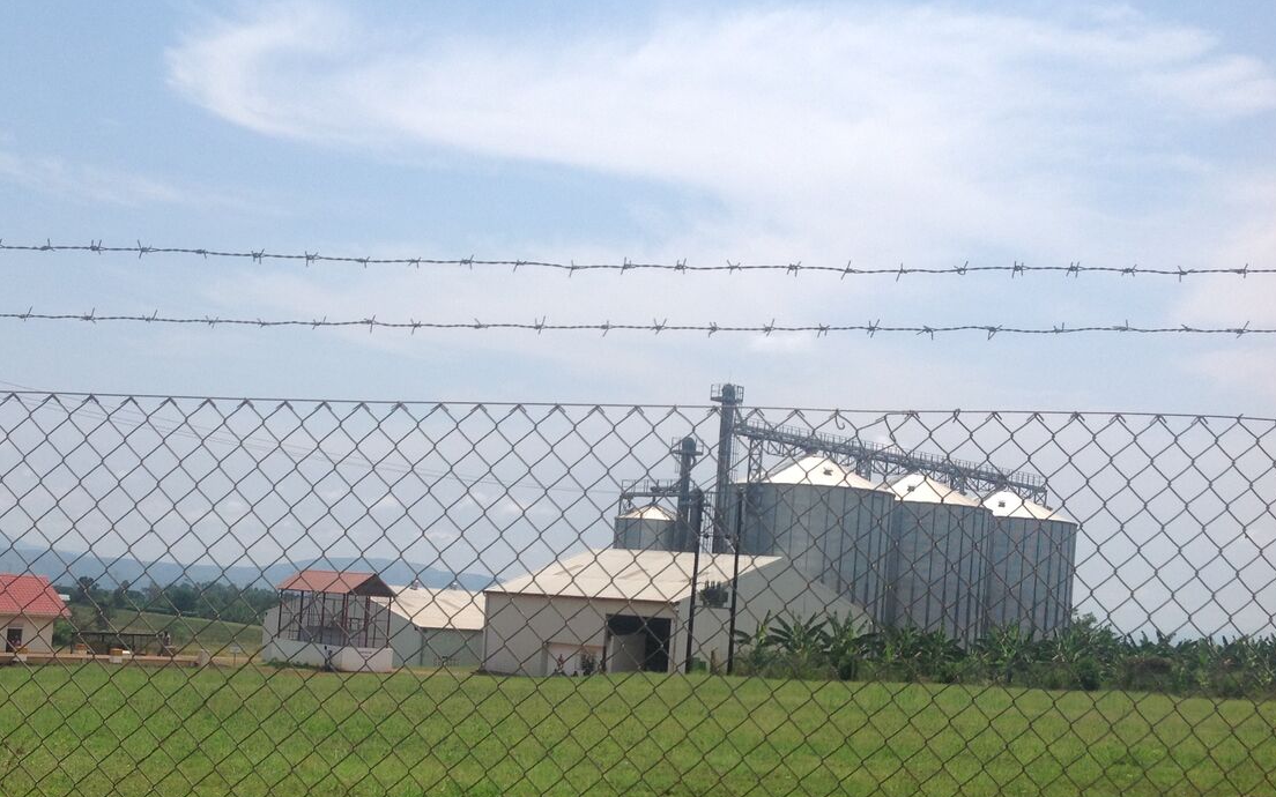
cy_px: 546
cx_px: 492
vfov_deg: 27.2
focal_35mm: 47
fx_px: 1634
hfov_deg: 42.4
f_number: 2.4
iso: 50
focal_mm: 4.28
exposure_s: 1/3367
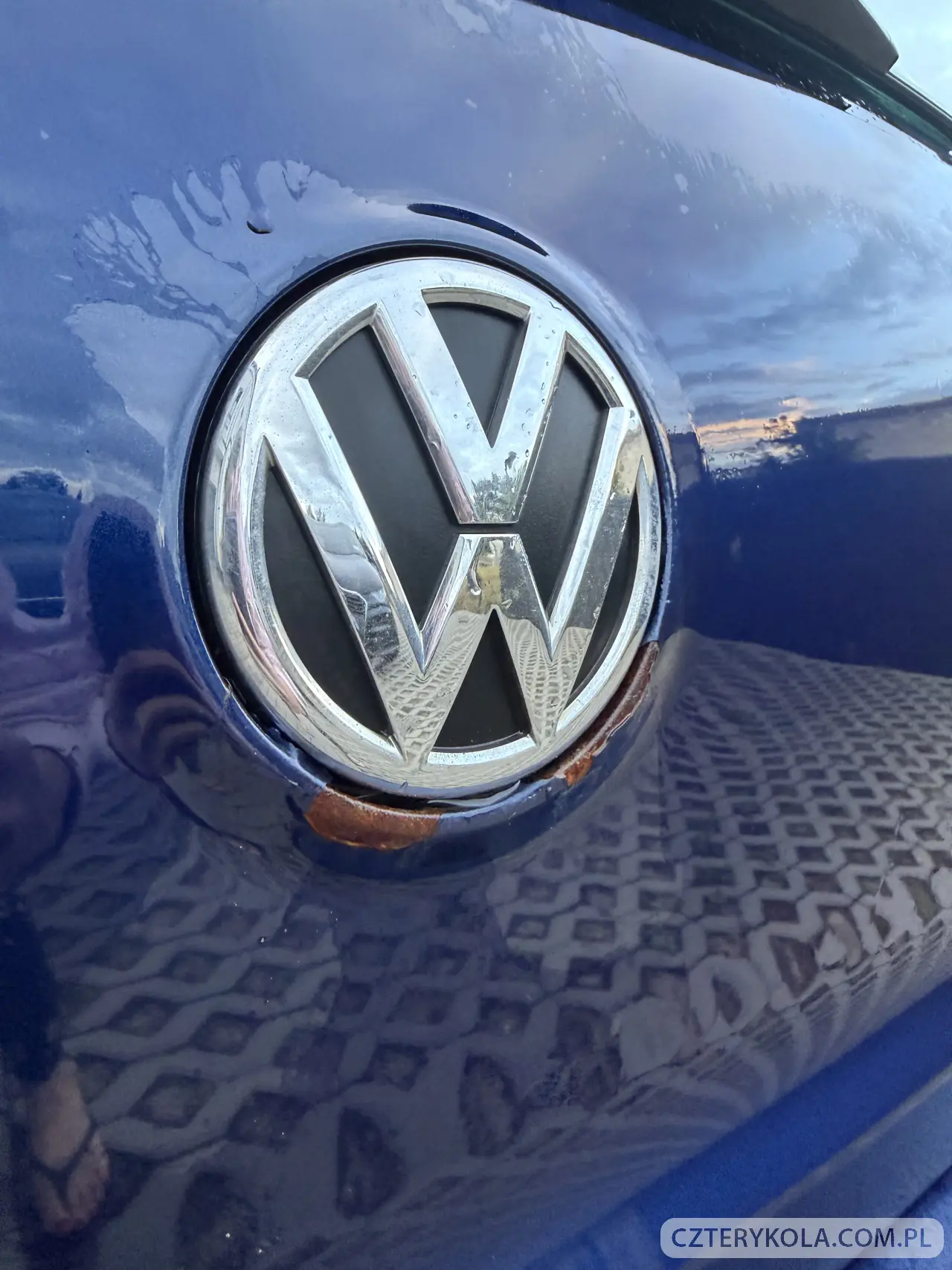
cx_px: 476
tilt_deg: -5.1
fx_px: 880
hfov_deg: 56.8
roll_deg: -2.0
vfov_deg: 71.6
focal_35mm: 24
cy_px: 635
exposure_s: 1/60
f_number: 2.2
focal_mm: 2.22
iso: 500
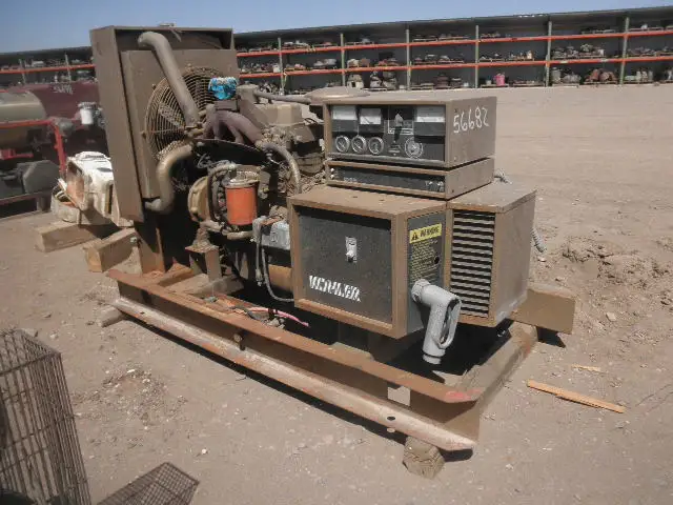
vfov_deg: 49.7
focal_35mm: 28
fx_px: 544
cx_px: 336
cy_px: 252
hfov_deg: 63.4
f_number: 8.5
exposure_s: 1/160
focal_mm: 5
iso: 64
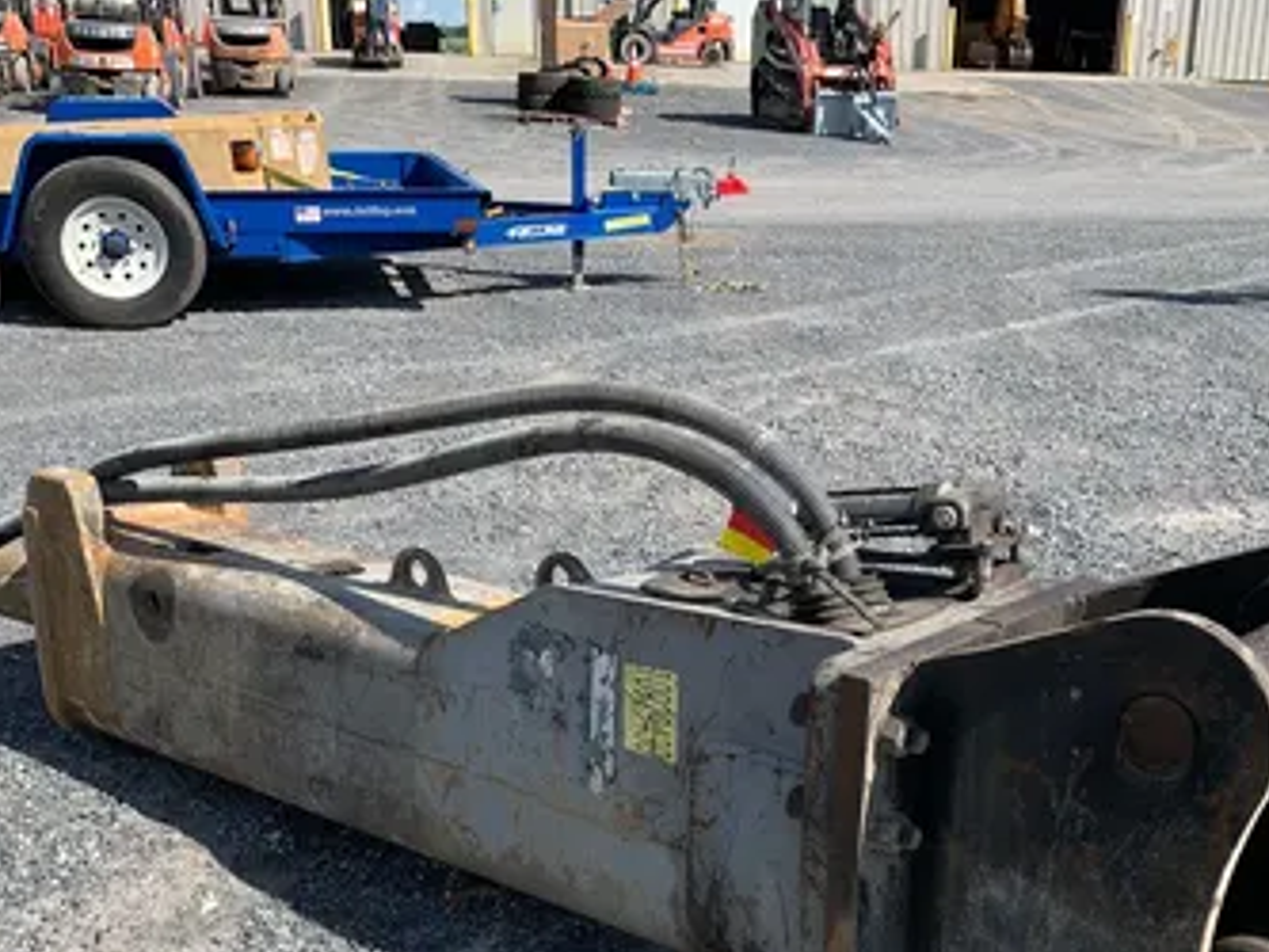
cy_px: 737
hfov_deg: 43.6
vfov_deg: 32.8
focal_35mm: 43
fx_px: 1577
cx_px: 777
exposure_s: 1/1447
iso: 25
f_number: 1.8
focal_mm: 4.25
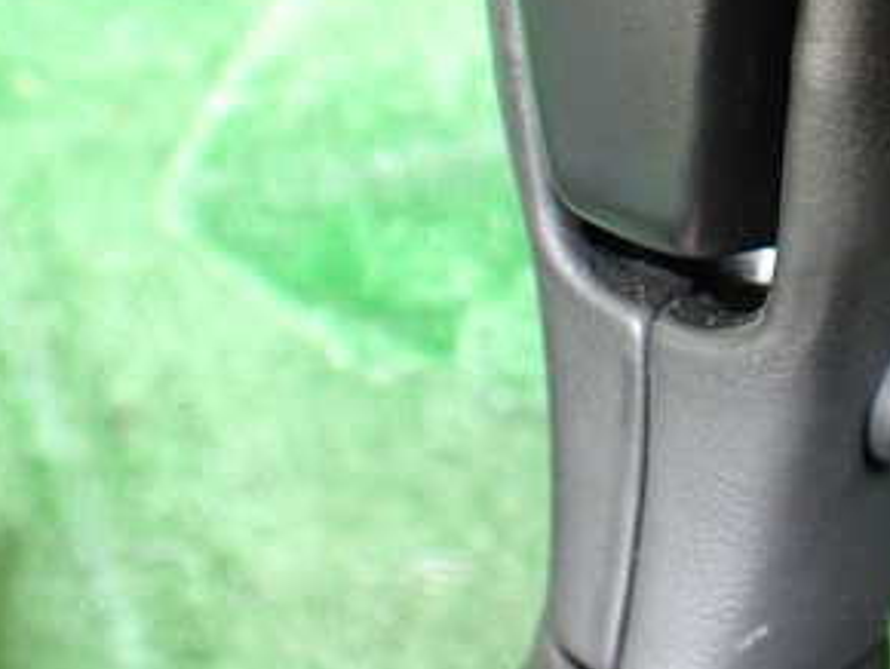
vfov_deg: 23.1
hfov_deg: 30.2
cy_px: 83
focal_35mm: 62
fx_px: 1595
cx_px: 755
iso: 800
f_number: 2.3
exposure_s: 1/100
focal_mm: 5.4
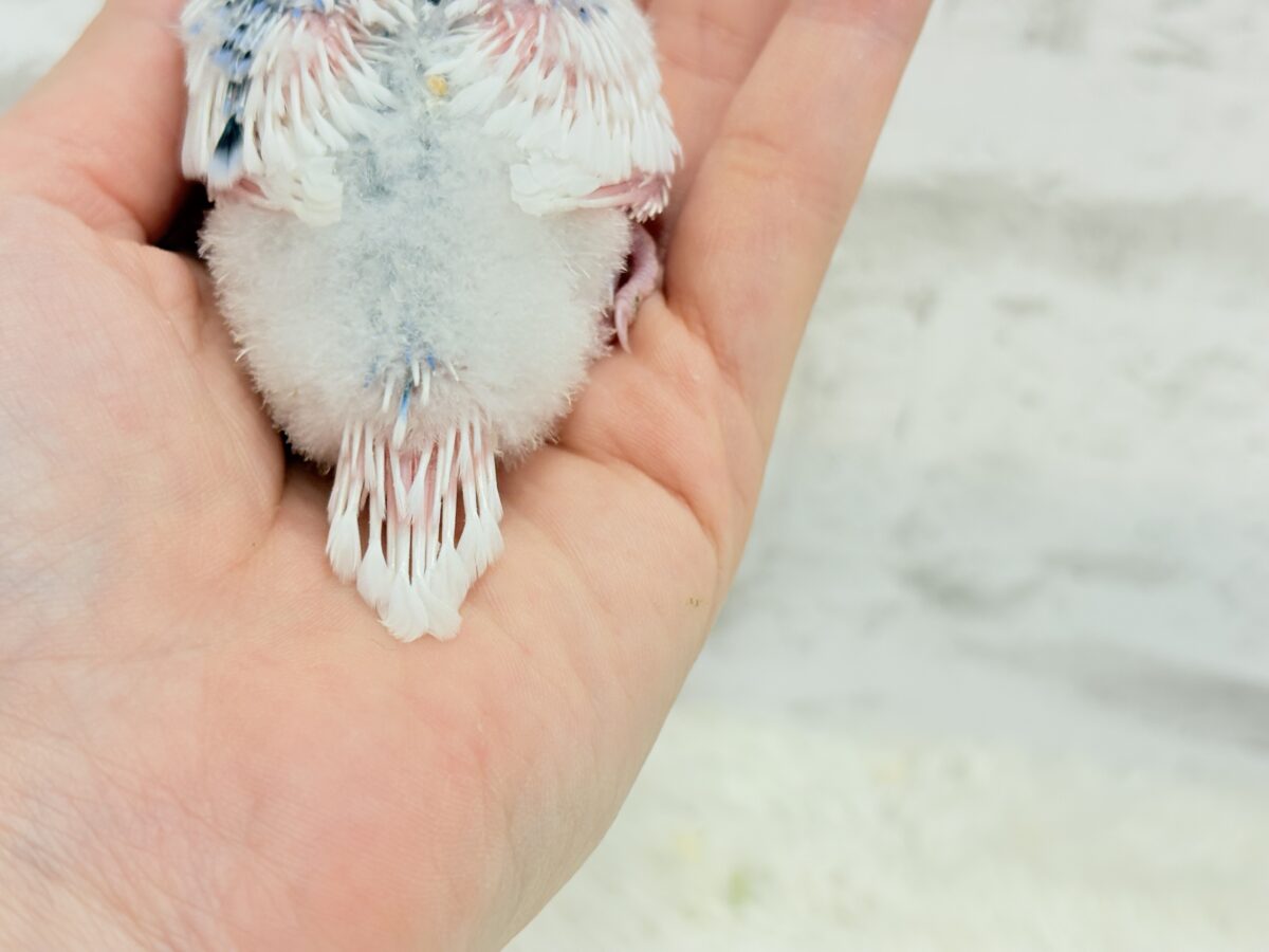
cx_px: 634
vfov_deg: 28.0
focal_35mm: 52
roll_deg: -5.3
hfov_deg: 36.8
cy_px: 476
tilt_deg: -20.3
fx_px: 1906
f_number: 1.6
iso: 64
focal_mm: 5.96
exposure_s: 1/100
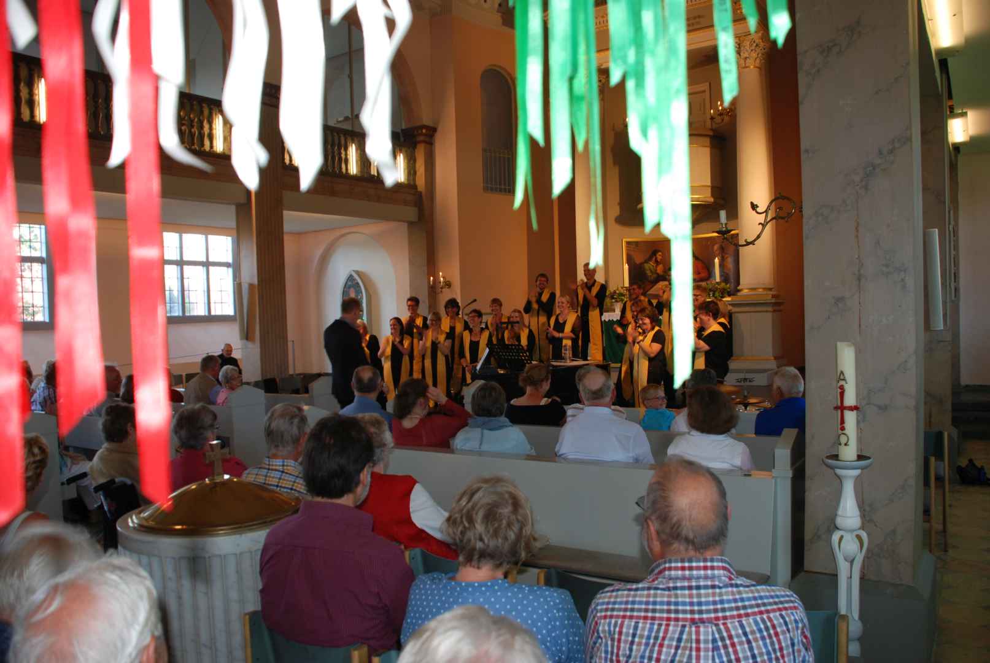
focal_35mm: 27
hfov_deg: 67.3
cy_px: 332
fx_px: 743
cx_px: 495
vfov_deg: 48.1
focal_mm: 18
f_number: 4
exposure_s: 1/20
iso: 200
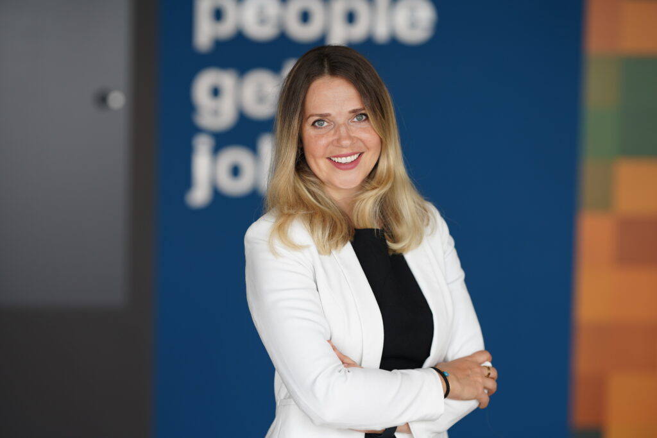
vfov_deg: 13.0
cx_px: 328
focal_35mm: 105
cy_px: 219
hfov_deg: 19.5
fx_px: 1916
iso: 160
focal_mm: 105
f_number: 2
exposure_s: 1/250
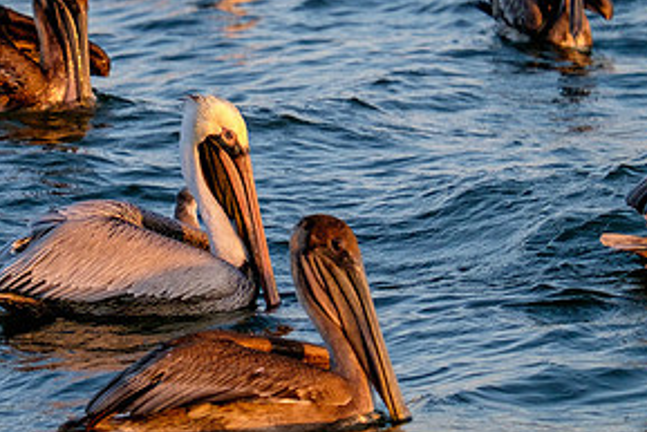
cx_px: 40
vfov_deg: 2.3
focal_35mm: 602
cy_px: 144
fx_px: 10824
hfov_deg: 3.4
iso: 800
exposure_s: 1/1000
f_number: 5.6
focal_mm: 200
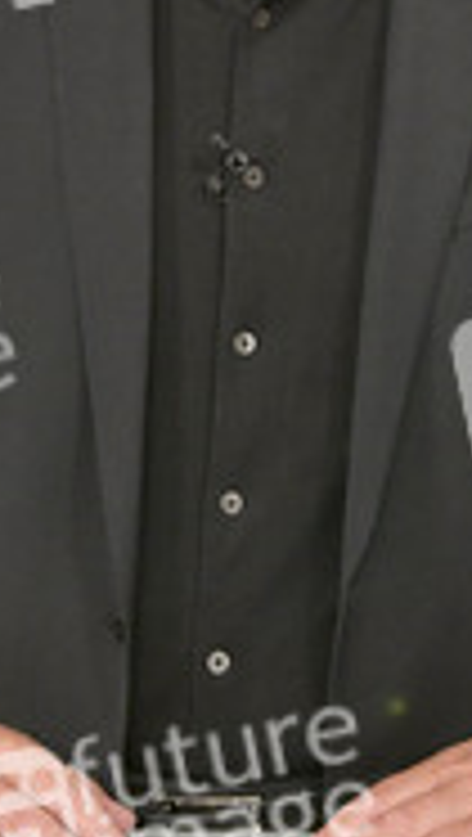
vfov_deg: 28.5
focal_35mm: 72
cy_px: 140
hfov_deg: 16.8
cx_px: 274
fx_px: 1598
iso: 2500
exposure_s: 1/200
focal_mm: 32
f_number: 6.3
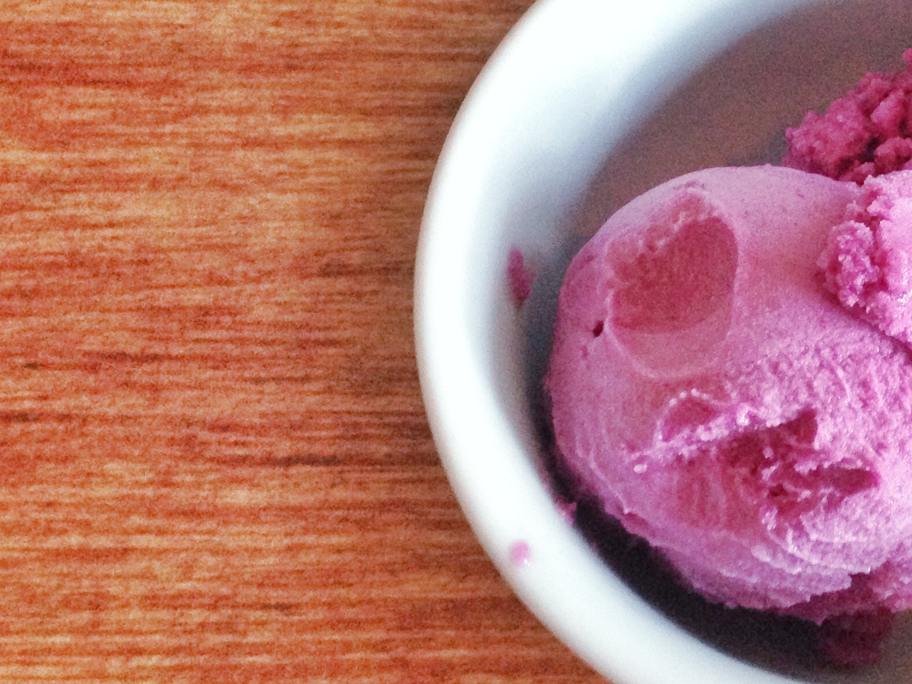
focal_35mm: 68
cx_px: 894
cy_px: 192
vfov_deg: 21.5
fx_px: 1792
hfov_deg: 27.1
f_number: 2.4
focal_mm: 4.12
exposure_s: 1/20
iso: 250
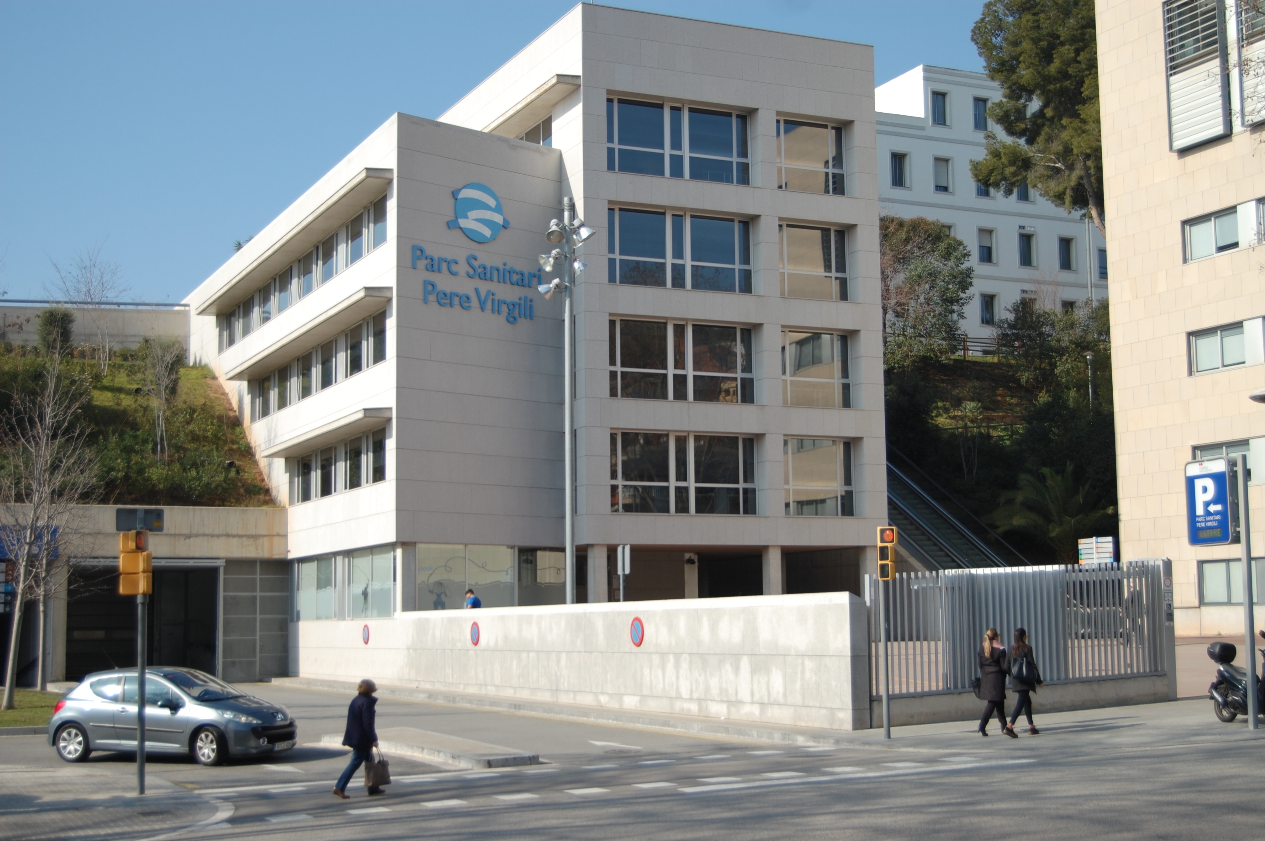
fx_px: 1685
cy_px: 420
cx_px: 632
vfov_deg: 28.0
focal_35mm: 48
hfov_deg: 41.1
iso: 200
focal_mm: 32
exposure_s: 1/1000
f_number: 4.5
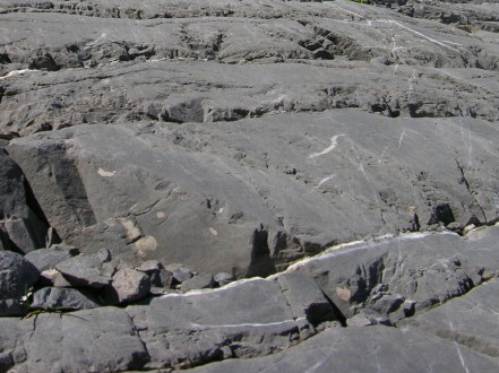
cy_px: -33
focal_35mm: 61
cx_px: 190
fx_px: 879
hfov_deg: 31.6
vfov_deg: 22.7
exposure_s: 1/250
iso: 50
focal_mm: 8.9
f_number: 6.3
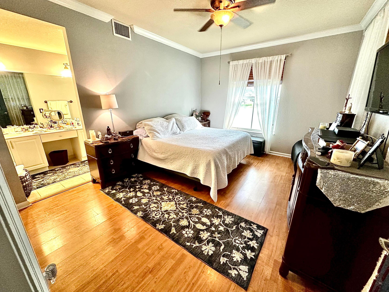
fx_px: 157
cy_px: 146
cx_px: 194
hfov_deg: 102.1
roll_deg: +0.1
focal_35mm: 14
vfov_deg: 85.7
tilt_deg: -16.6
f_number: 2.2
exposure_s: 1/120
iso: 250
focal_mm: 2.22
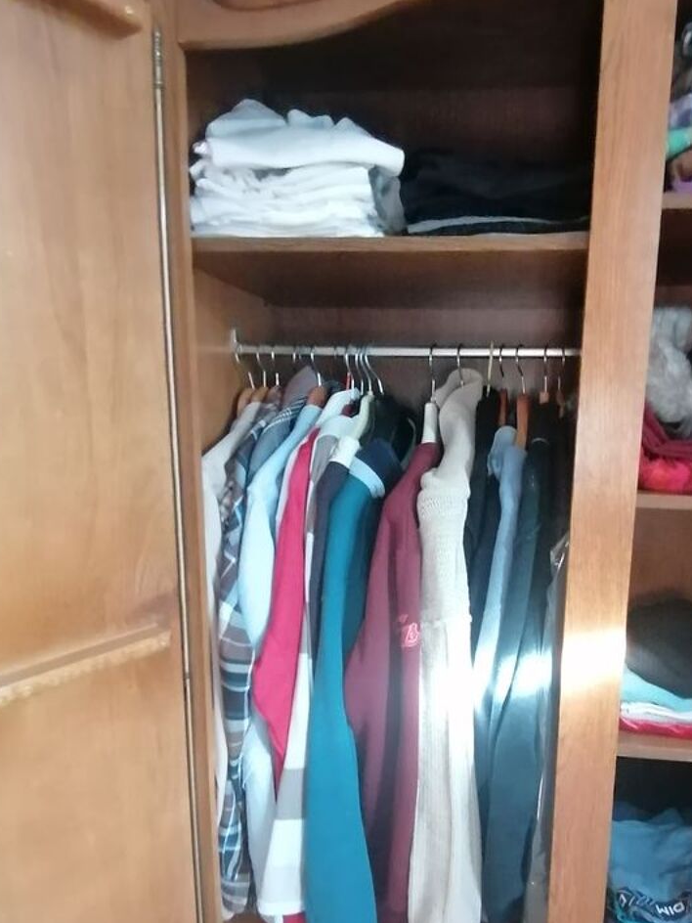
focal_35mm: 24
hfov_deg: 56.2
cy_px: 523
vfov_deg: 71.3
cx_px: 428
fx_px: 640
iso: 1000
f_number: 2.4
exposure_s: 1/16.7
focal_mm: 2.84
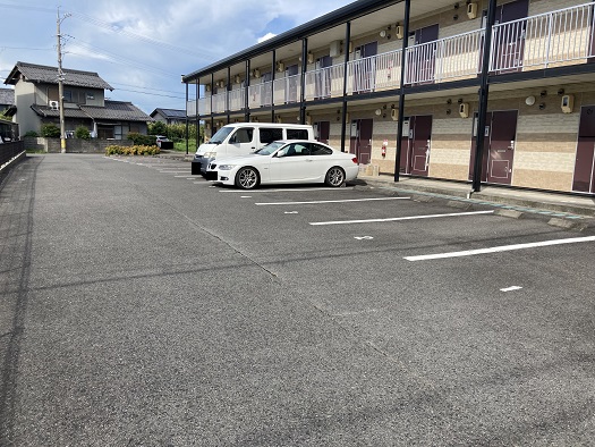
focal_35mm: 28
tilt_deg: -8.0
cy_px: 224
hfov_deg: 63.4
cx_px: 298
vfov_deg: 49.8
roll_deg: -2.1
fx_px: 481
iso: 20
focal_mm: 3.99
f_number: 1.8
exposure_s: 1/1372
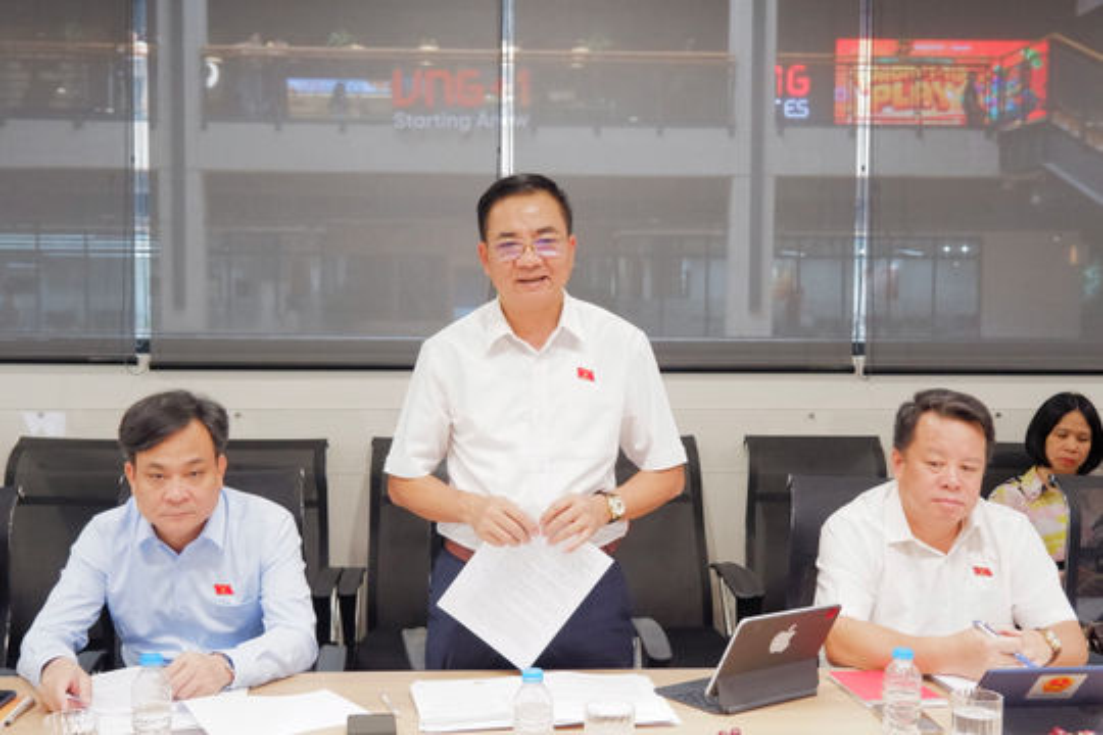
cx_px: 552
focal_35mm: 36
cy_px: 368
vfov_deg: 36.9
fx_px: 1103
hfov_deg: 53.1
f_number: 4
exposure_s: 1/85
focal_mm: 24.7
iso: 3200
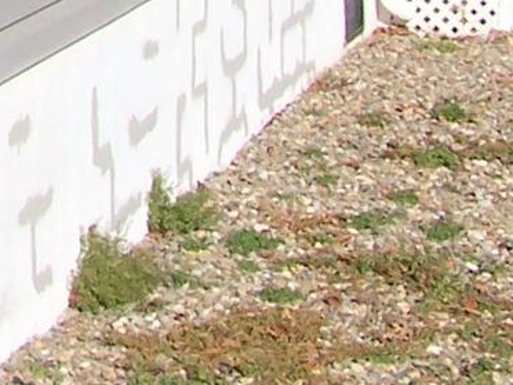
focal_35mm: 209
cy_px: -484
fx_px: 3097
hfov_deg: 9.1
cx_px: -369
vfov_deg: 6.8
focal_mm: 6.3
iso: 80
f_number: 5.6
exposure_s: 1/1000
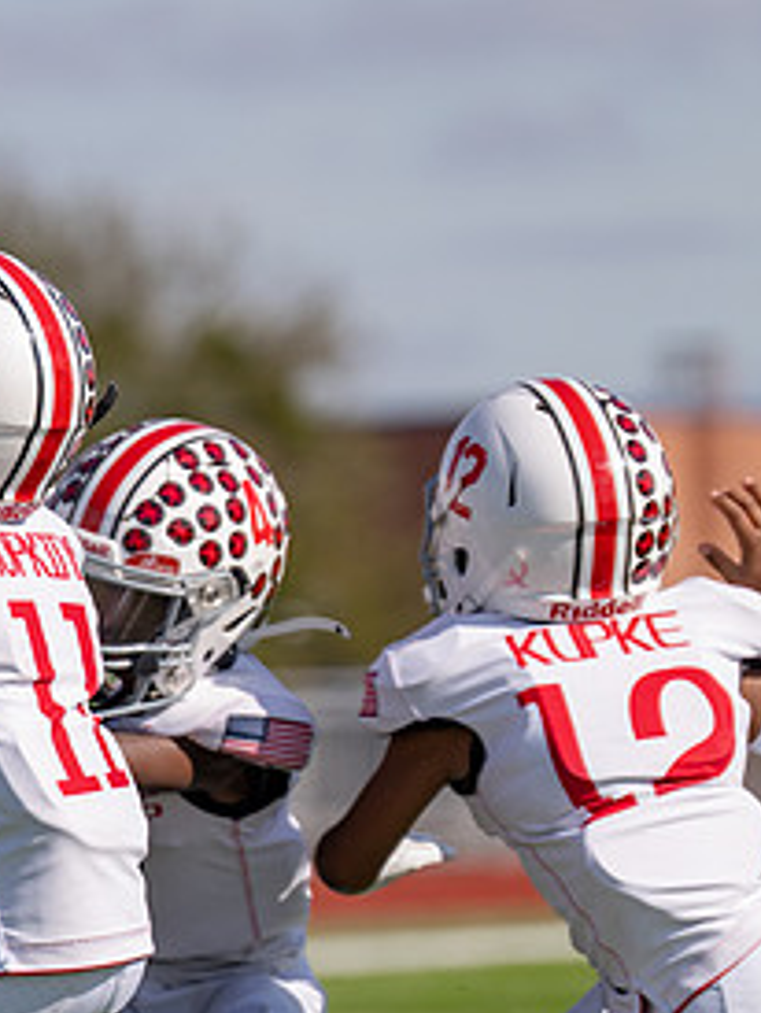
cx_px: -284
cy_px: 754
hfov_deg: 3.3
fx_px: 12994
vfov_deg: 4.5
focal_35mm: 444
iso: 160
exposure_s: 1/2000
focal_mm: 204
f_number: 4
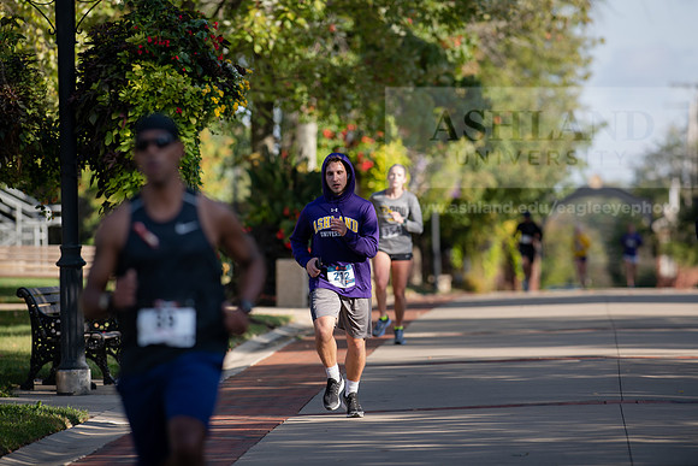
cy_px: 233
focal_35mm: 300
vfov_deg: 4.6
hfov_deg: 6.9
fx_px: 5818
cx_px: 349
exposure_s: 1/640
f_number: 4.5
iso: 200
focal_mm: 300
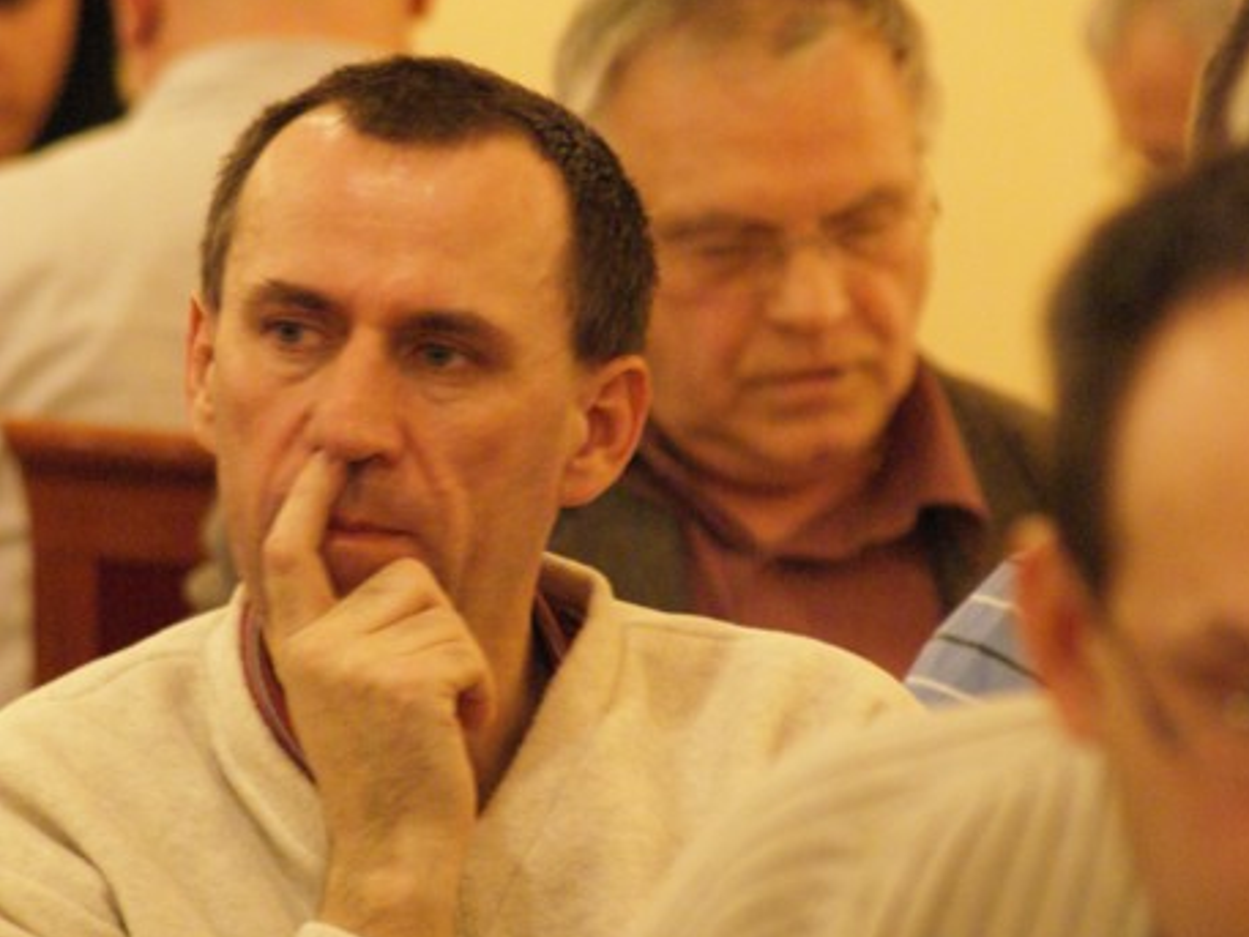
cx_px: 473
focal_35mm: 508
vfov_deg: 2.9
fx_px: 18334
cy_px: 404
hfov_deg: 3.9
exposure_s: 1/15
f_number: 5.6
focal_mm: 230
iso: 1600
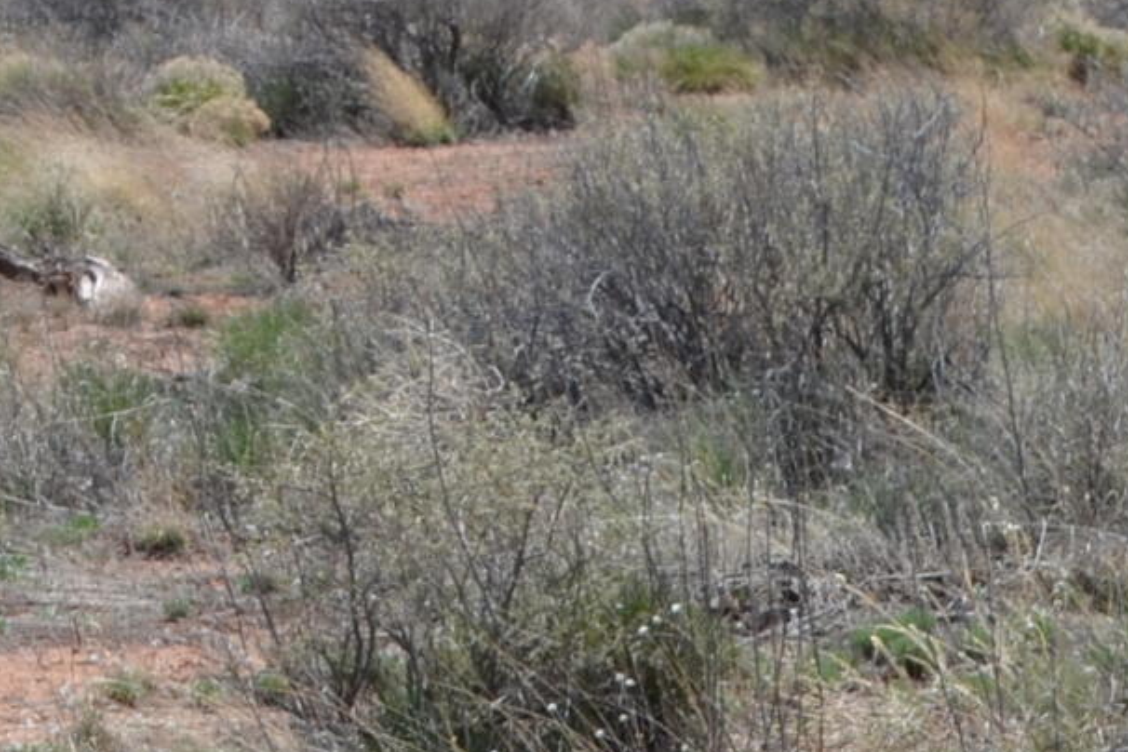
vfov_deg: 4.6
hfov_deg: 6.7
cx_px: -1355
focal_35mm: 297
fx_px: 9305
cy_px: -294
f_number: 8
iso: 100
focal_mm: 40
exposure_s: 1/250
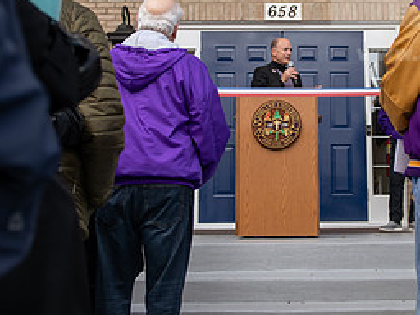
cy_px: 88
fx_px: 740
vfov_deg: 23.8
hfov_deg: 31.4
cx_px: 282
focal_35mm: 61
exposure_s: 1/400
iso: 125
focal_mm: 28
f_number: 3.2
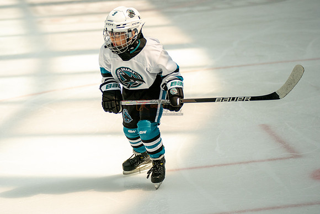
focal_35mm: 179
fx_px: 1594
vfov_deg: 7.7
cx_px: 115
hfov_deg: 11.5
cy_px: 99
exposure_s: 1/5000
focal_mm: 140
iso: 1600
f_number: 3.2
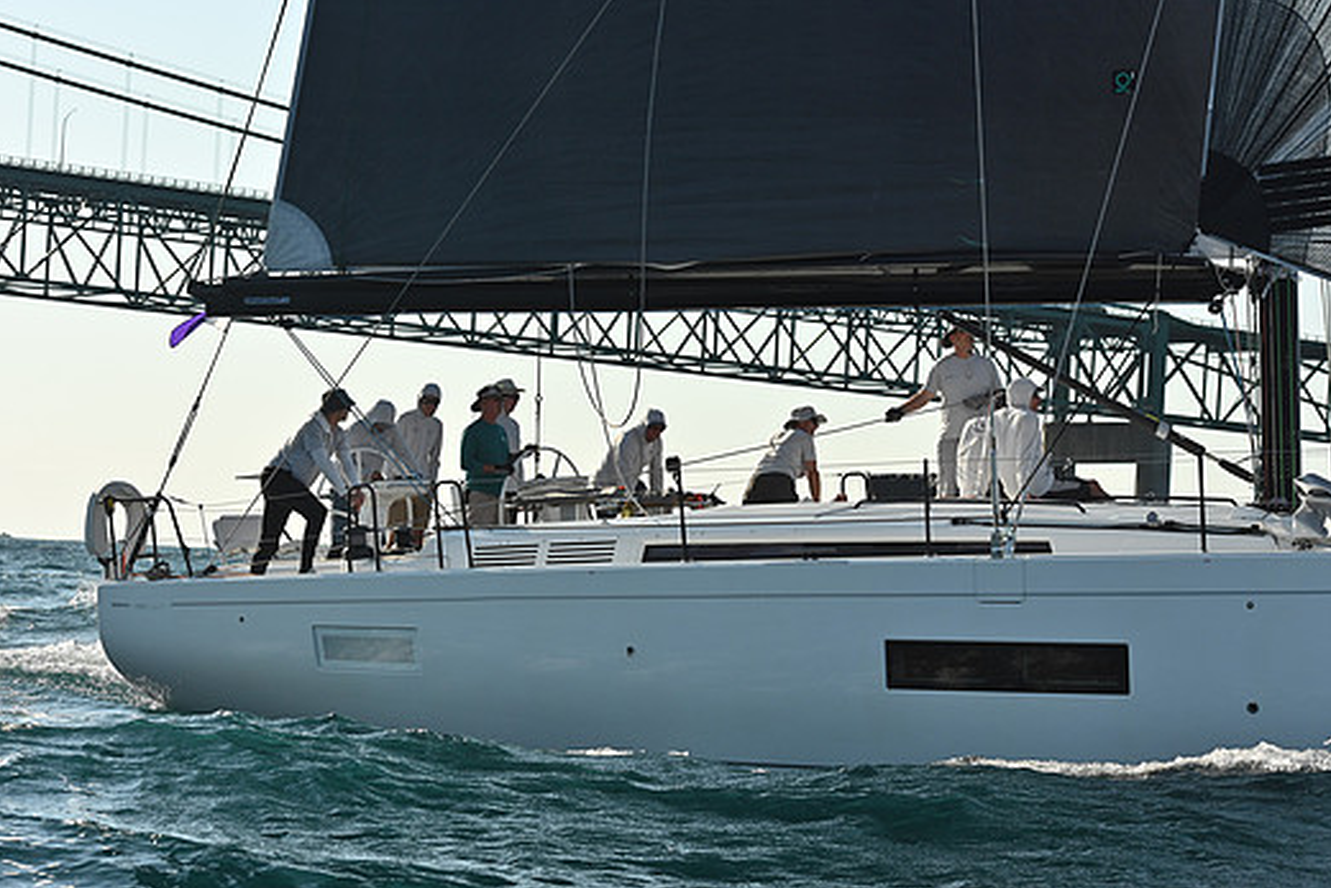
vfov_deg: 14.3
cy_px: 490
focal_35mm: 96
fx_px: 3550
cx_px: 653
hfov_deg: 21.2
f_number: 7.1
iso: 320
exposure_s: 1/2000
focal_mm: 86
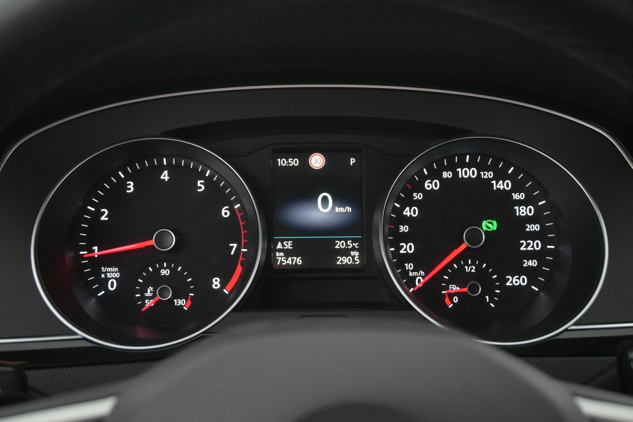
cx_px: 316
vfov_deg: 31.9
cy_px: 211
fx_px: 738
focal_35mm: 42
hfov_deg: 46.4
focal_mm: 28
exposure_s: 1/50
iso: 4500
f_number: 4.5
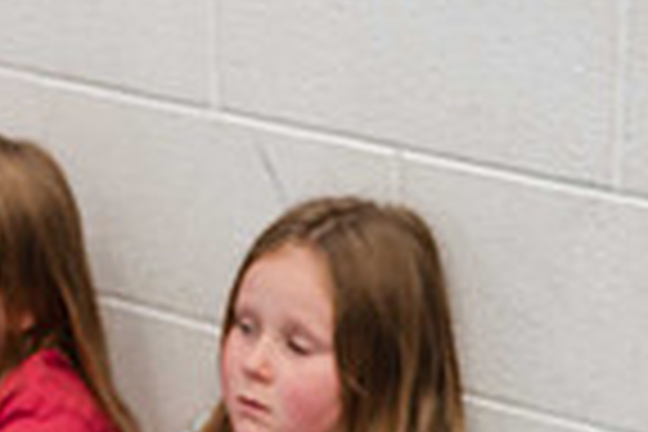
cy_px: 523
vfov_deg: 8.5
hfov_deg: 12.8
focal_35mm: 160
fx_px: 2880
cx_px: 147
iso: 2000
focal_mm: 35
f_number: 2.8
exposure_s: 1/125
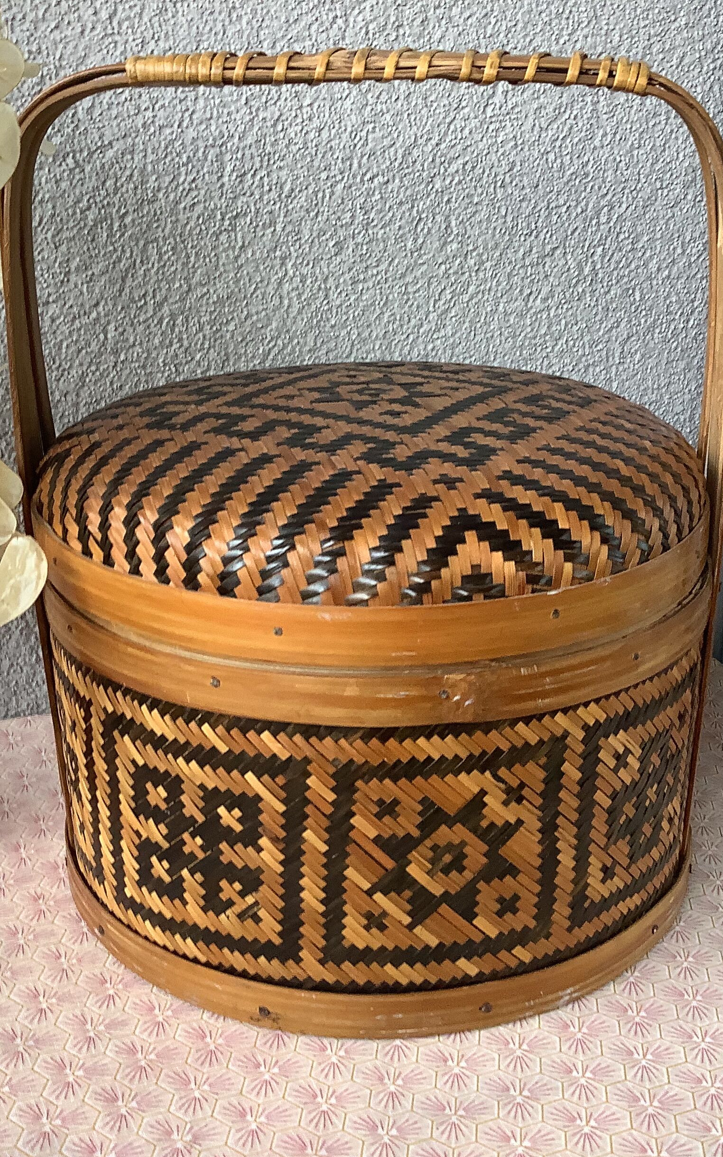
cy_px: 580
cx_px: 395
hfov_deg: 29.2
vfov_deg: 45.3
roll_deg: +4.8
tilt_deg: -20.2
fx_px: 1387
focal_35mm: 44
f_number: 2.4
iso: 80
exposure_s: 1/120
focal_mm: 3.3
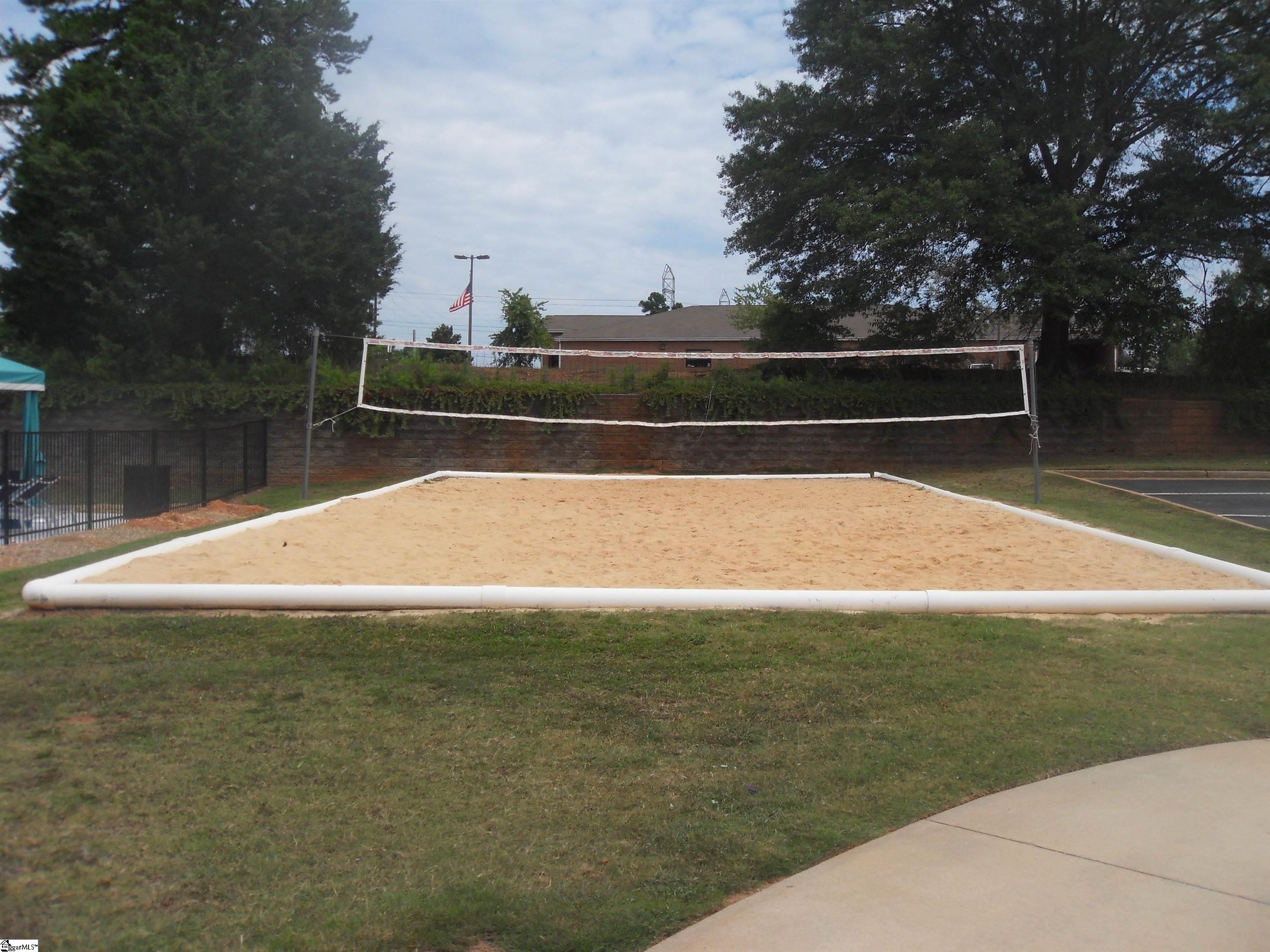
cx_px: 635
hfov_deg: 52.6
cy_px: 476
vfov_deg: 40.7
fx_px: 1284
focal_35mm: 35
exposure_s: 1/350
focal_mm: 6.3
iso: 80
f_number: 8.2
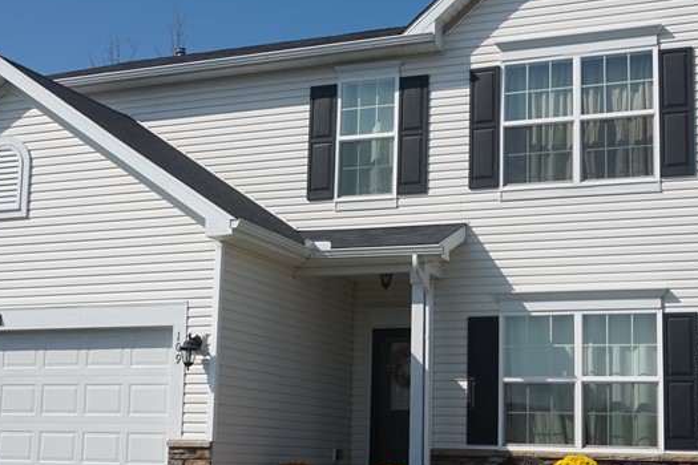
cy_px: 270
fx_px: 1202
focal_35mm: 62
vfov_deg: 21.9
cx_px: 342
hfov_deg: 32.4
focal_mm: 20
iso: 100
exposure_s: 1/400
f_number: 9
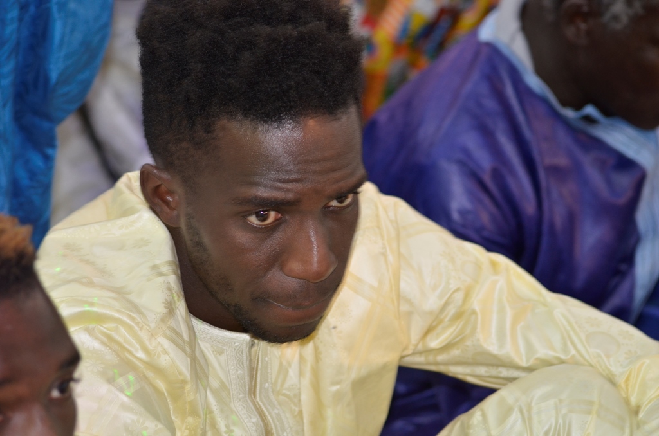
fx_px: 2603
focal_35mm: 142
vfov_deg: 9.6
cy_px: 218
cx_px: 330
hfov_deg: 14.4
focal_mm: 95
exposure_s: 1/50
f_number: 4
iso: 640
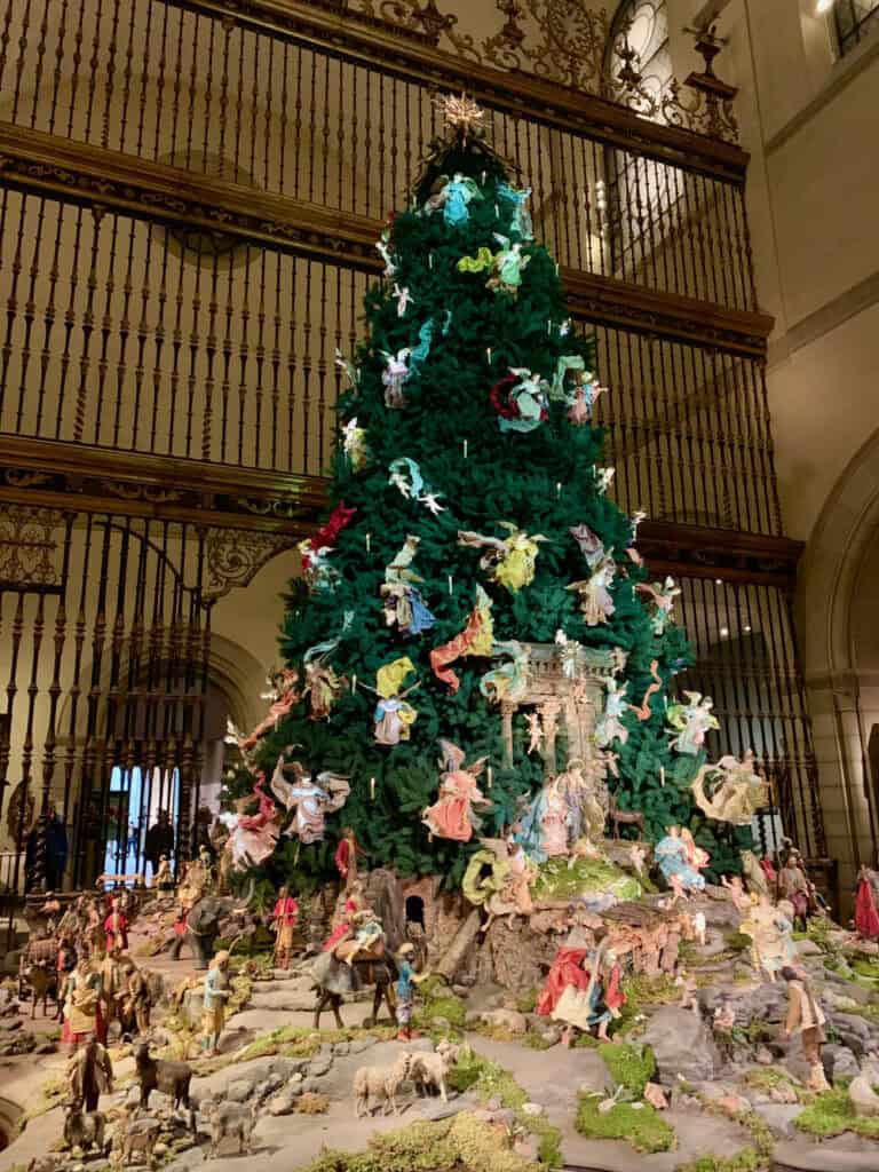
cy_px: 586
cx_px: 440
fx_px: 880
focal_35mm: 26
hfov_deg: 53.1
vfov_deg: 67.3
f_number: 1.8
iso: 800
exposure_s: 1/30
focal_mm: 4.2
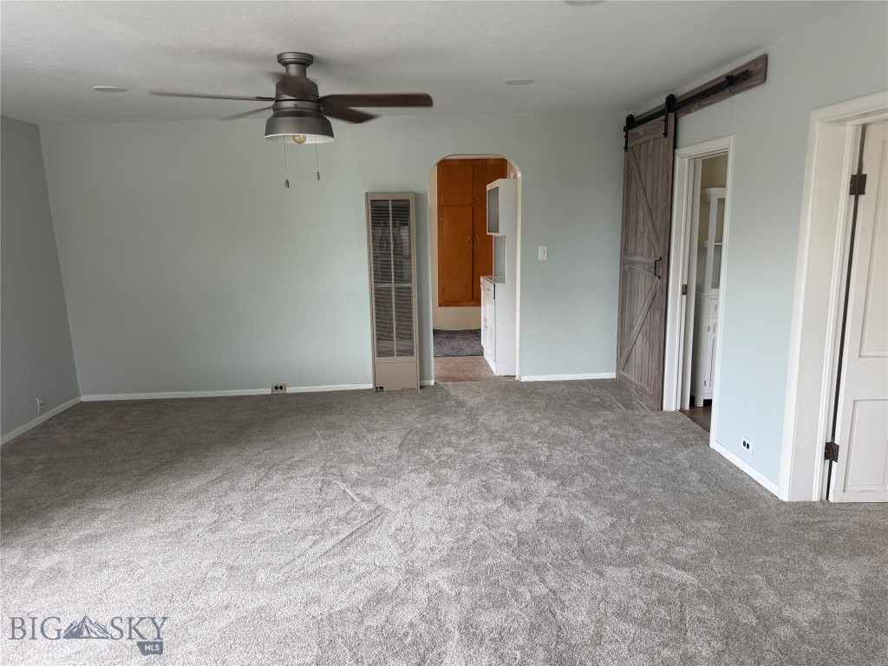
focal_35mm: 24
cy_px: 333
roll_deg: -0.1
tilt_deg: -9.7
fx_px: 616
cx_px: 444
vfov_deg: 56.8
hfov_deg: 71.6
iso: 200
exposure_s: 1/121
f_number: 1.78
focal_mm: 6.76
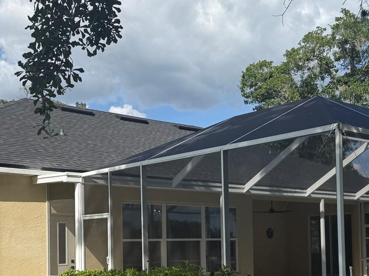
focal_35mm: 54
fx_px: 576
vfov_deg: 26.5
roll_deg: +0.4
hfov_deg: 35.5
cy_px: 223
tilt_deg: +3.8
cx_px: 169
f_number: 1.78
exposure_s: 1/4405
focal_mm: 6.76
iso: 80
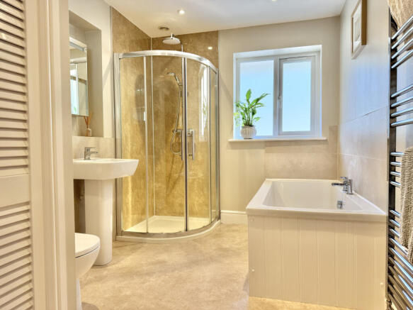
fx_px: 286
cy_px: 155
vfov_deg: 56.8
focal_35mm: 24
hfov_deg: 71.6
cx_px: 206
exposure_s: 1/100
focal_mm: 6.76
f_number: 1.78
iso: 80
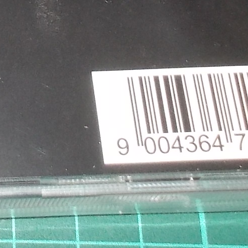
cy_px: -63
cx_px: -72
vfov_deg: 14.2
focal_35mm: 118
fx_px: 956
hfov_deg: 14.2
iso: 200
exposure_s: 1/30
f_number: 3.3
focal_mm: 4.1
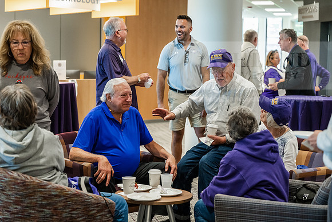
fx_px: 646
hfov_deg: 28.8
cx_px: 166
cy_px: 111
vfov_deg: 19.5
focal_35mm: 70
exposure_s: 1/200
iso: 2500
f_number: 3.2
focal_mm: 70
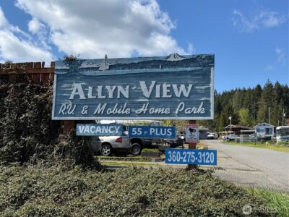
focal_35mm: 48
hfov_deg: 39.7
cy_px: 108
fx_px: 401
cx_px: 144
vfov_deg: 30.3
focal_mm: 6.76
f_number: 1.78
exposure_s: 1/3891
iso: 64
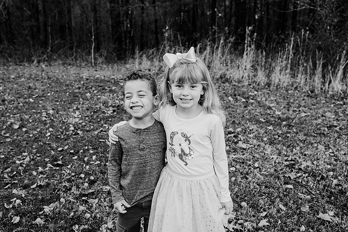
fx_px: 348
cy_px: 106
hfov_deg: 53.2
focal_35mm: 36
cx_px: 168
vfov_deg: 36.9
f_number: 4
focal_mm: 31
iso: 800
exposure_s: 1/800
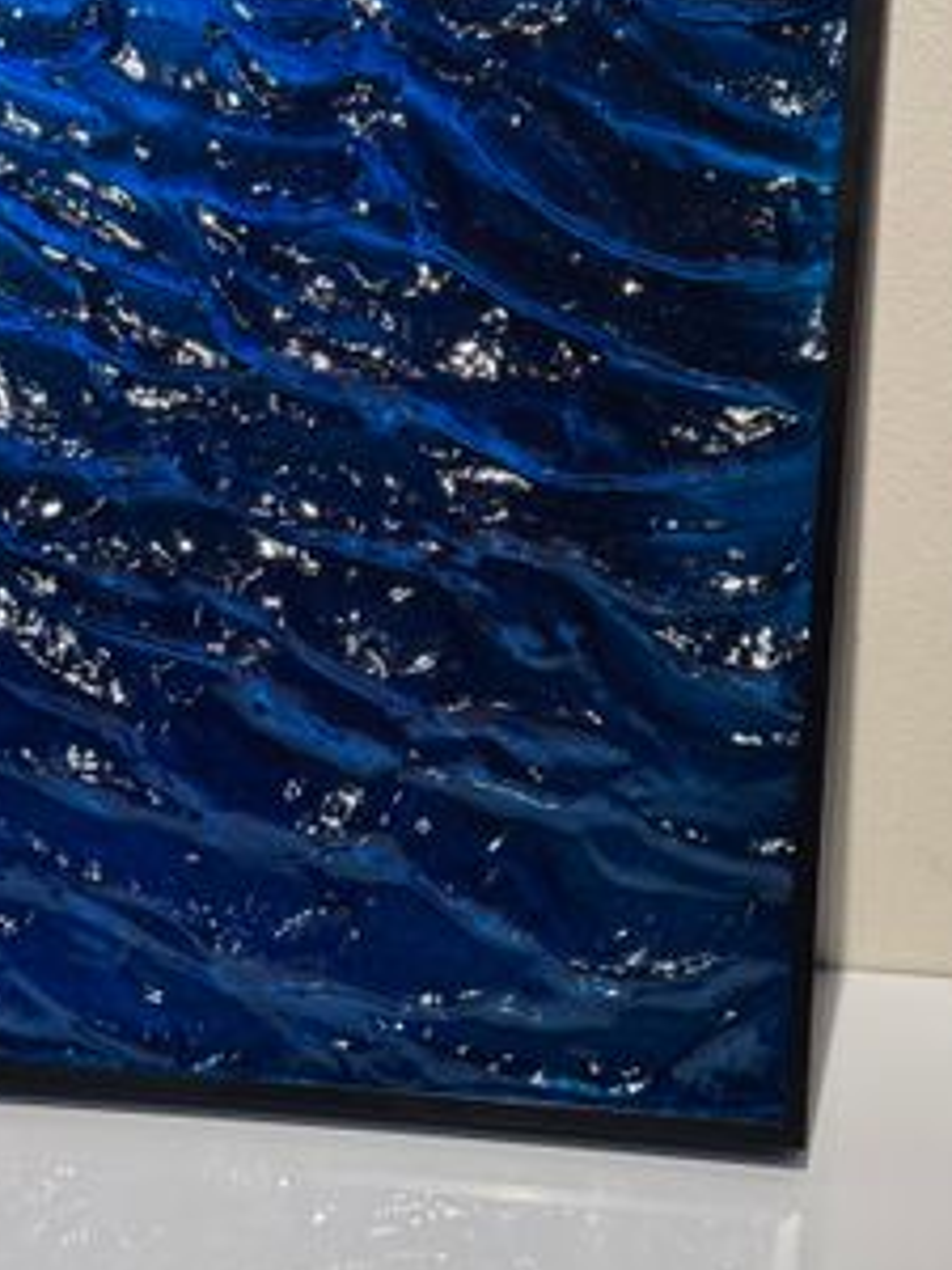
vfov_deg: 30.1
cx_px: 364
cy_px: 474
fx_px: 2347
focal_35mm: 64
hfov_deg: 22.9
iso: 100
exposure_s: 1/100
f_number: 1.8
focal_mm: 6.8
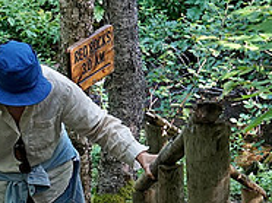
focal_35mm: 248
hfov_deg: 8.0
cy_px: 199
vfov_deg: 6.0
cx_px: 124
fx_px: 1942
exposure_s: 1/30
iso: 800
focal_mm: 55
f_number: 9
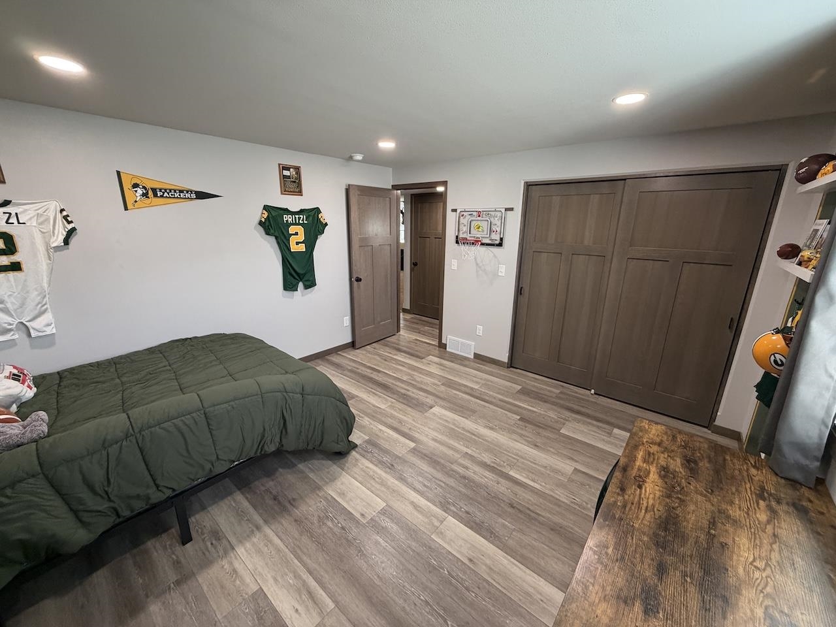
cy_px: 314
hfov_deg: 102.1
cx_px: 418
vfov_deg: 85.7
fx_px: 338
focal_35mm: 14
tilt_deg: -14.7
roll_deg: -0.5
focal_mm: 2.22
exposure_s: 1/96
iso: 320
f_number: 2.2
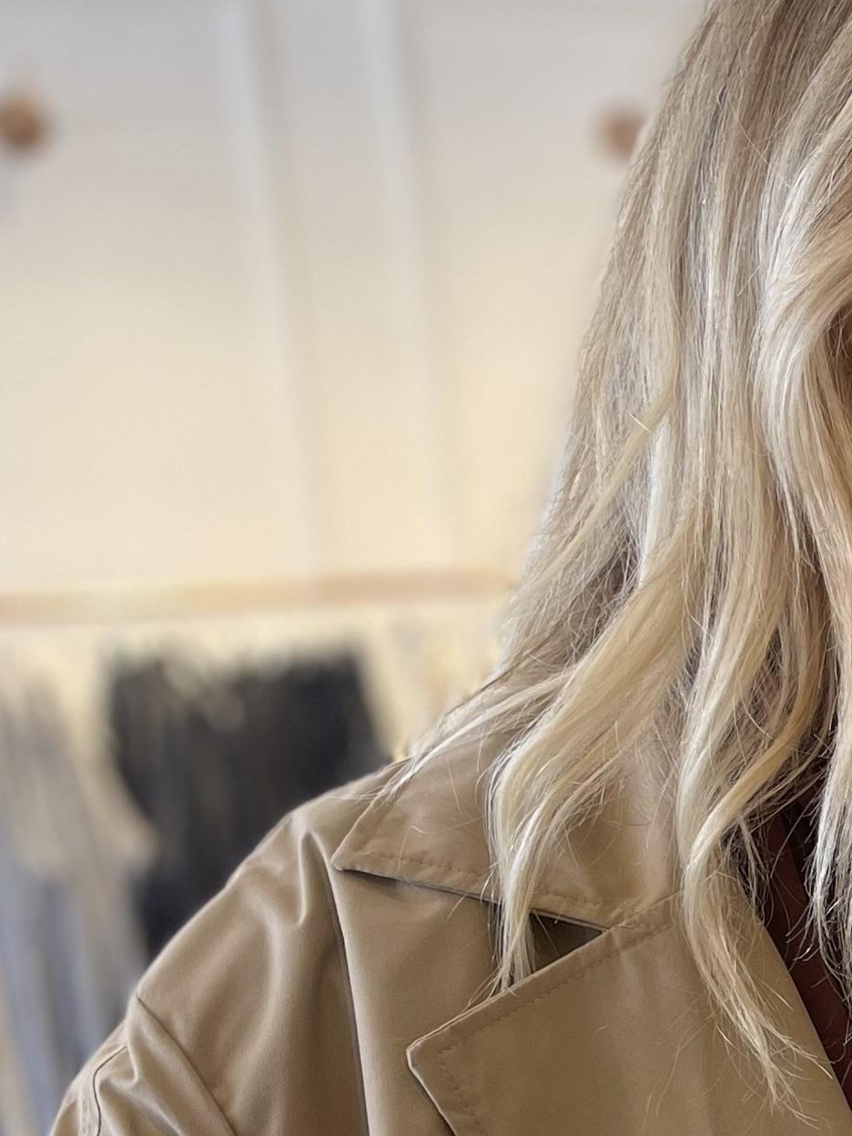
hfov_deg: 16.4
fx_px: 2757
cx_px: 1189
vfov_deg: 22.4
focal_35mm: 84
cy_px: 1141
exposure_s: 1/100
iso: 64
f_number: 1.6
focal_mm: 5.1
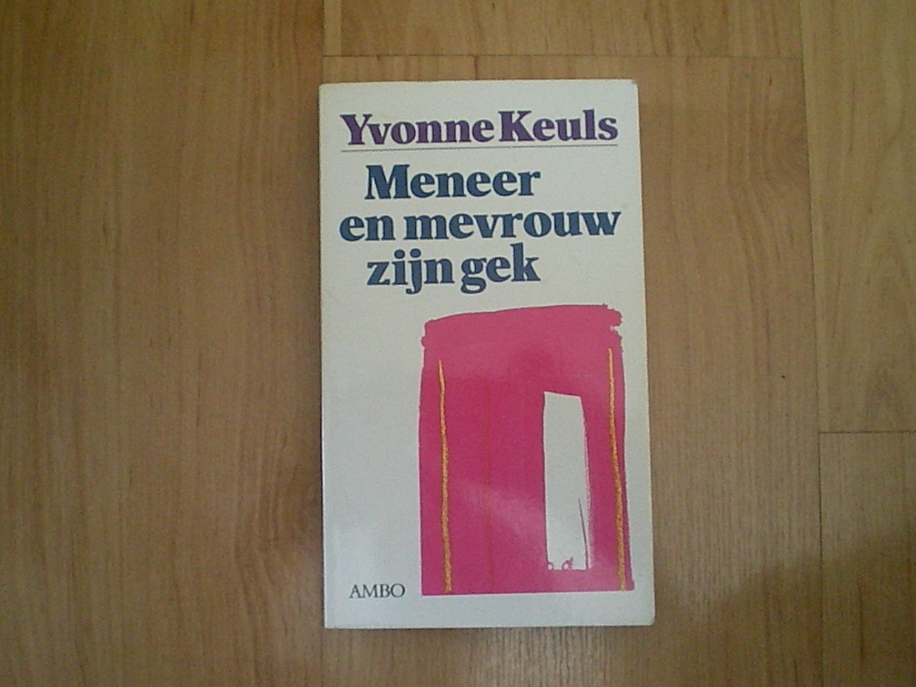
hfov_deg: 49.0
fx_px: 1006
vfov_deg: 37.7
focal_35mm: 38
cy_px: 344
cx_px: 458
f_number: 3.1
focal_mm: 6.3
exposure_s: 1/100
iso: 765
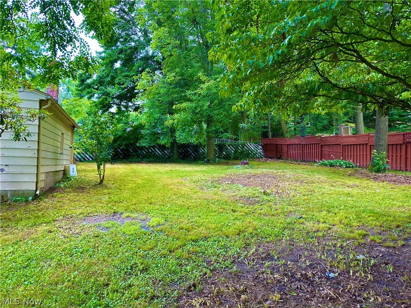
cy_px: 154
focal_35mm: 24
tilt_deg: +2.6
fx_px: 285
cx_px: 206
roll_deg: +0.1
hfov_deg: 71.6
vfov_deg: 56.8
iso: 80
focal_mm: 6.86
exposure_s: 1/306
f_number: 1.78
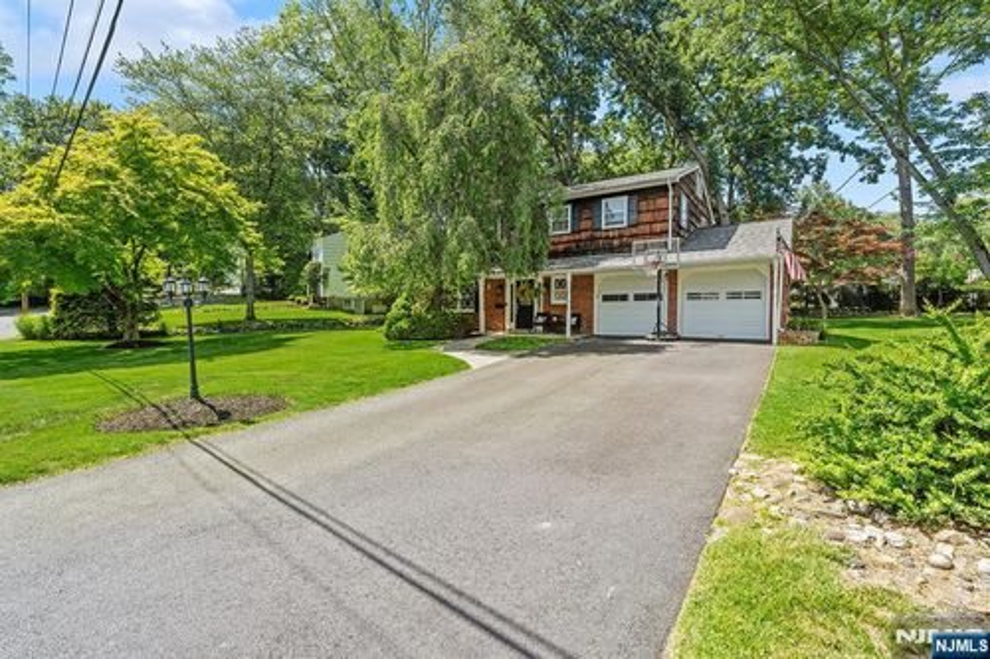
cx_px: 495
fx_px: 440
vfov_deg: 73.7
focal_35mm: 16
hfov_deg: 96.8
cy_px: 330
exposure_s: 1/125
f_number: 8
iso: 100
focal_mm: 16
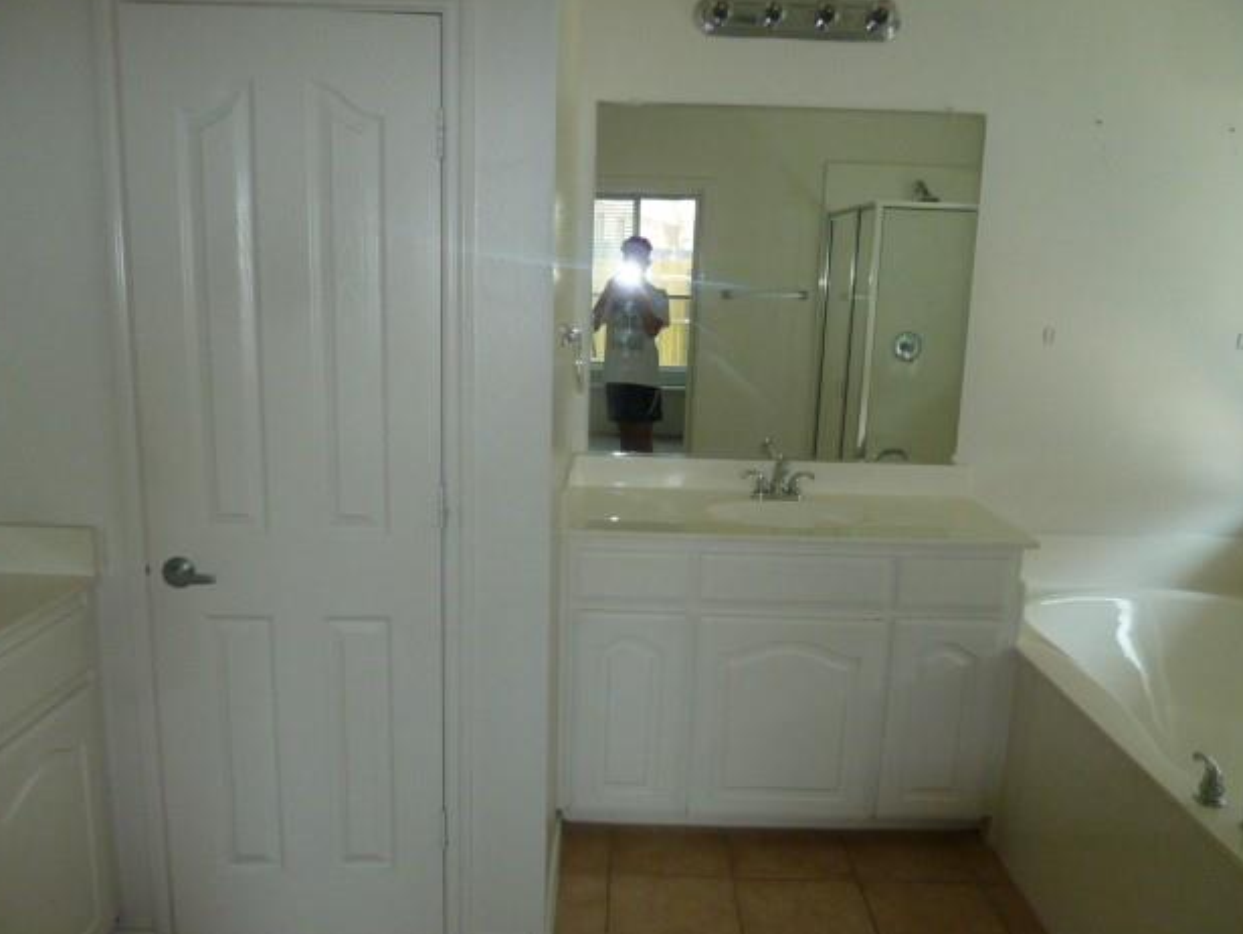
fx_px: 934
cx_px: 620
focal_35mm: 26
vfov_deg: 53.1
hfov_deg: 67.3
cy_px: 463
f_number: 3.3
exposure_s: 1/60
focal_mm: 4.1
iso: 400
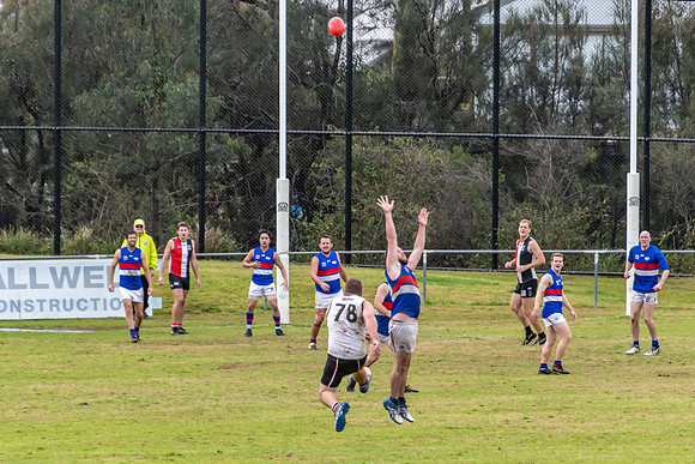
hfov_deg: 4.5
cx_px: 393
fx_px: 8922
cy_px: 279
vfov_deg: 3.0
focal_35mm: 462
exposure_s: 1/1600
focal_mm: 240
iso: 800
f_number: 6.3
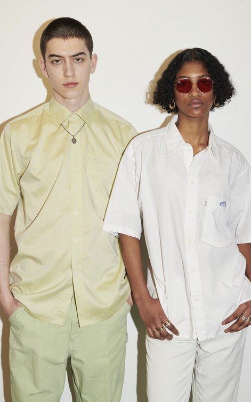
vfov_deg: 37.5
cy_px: 204
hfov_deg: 24.0
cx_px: 127
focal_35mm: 54
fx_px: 591
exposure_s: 1/125
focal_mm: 52
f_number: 8
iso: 400
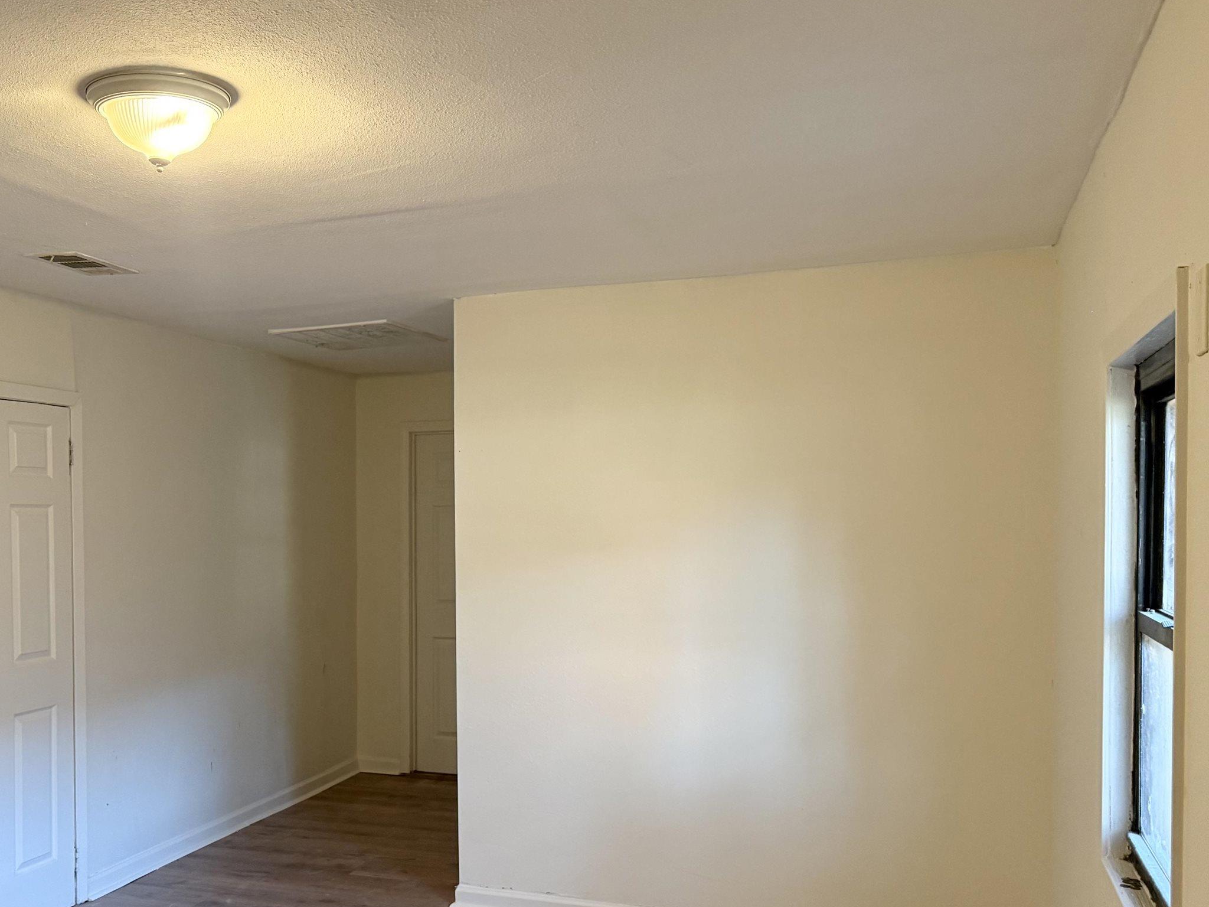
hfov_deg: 50.3
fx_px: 1257
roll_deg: +0.8
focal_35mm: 36
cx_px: 387
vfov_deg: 39.5
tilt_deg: -0.9
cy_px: 552
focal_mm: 6.76
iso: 400
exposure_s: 1/60
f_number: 1.78
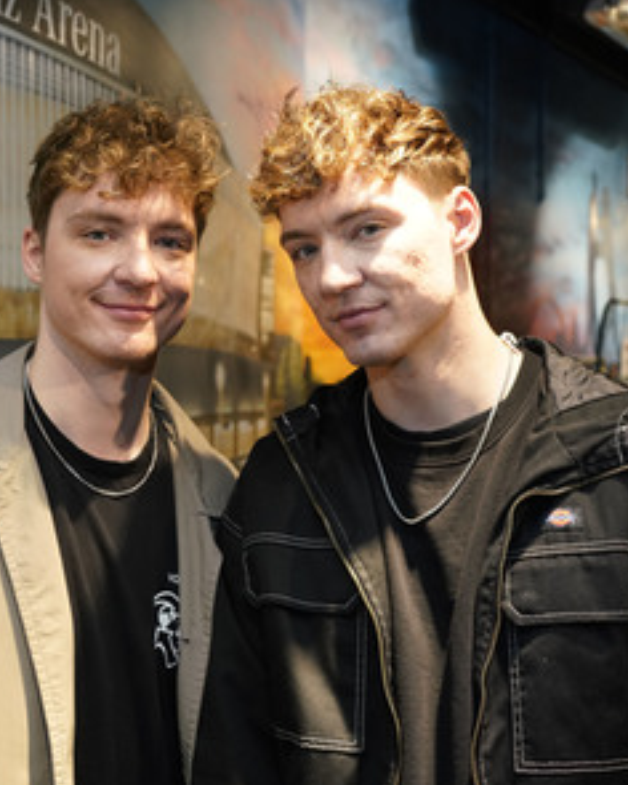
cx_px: 262
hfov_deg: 28.6
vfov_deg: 35.4
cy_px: 394
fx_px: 1231
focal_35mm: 53
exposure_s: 1/250
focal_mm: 37
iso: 2000
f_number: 4.5
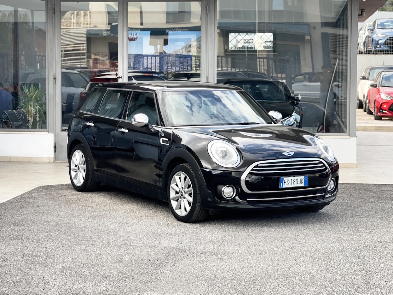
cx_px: 196
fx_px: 727
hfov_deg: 30.3
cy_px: 148
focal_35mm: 64
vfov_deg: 22.9
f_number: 2.2
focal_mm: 7.5
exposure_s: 1/121
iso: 40
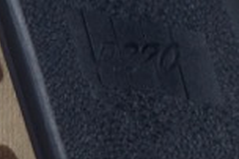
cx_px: -176
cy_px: -62
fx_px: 1835
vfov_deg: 4.9
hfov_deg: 7.3
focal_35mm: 277
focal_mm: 35
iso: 200
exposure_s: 1/200
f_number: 10
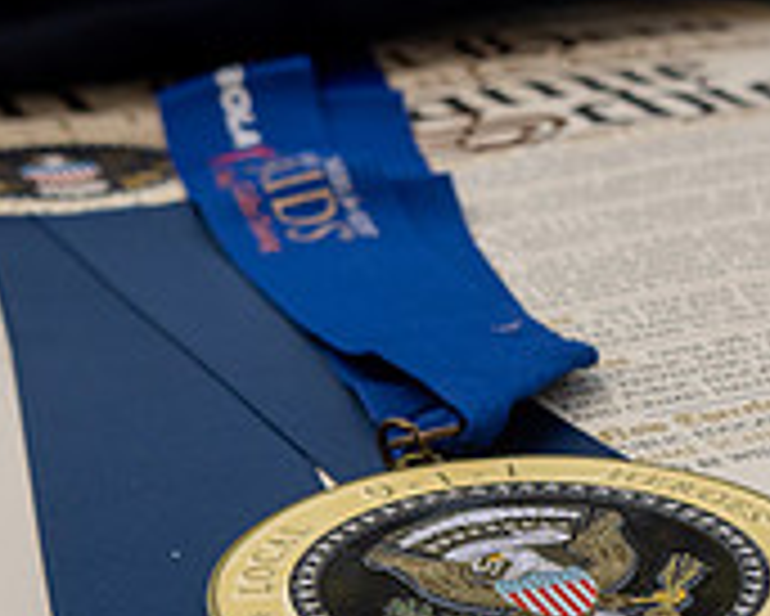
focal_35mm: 89
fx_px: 2029
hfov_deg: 21.3
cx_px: 568
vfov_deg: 17.0
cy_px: 580
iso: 125
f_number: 3.5
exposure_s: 1/500
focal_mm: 9
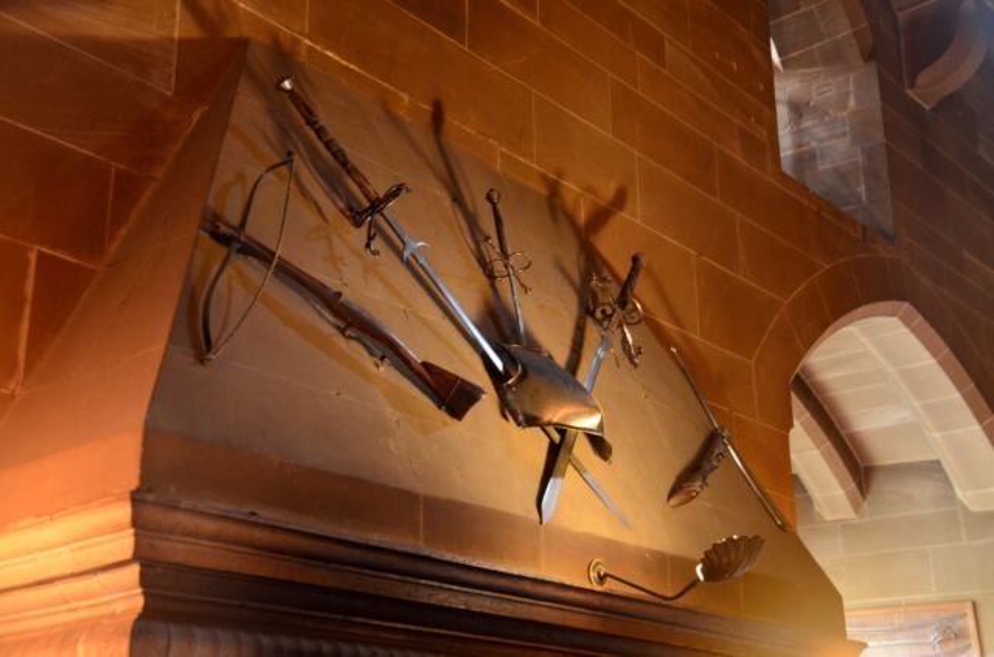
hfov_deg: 41.2
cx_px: 497
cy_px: 328
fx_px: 1322
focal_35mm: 48
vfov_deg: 27.9
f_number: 4
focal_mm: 32
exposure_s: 1/6
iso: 800
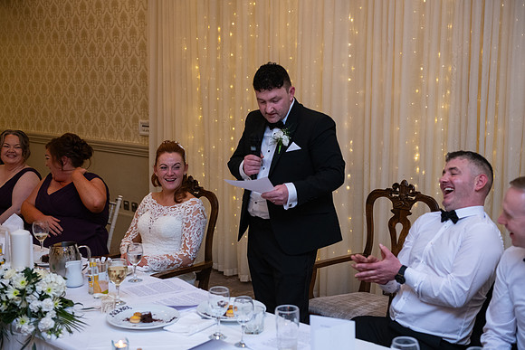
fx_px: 802
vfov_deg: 24.6
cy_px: 175
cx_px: 262
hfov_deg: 36.2
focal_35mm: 55
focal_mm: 55
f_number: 3.5
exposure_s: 1/160
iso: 1000
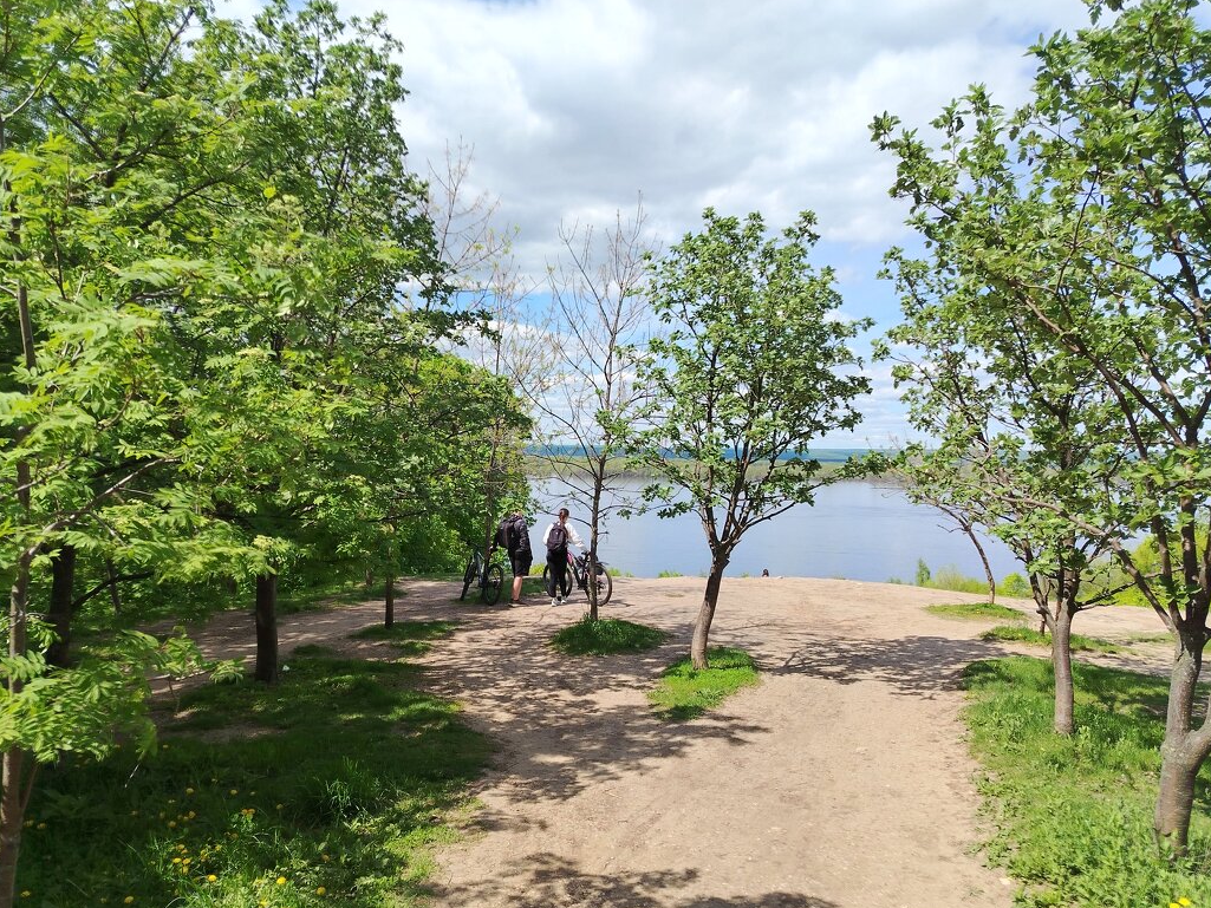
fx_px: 875
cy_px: 469
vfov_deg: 54.9
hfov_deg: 69.4
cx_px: 624
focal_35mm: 25
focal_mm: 5.25
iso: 100
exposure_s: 1/1011
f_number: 1.75
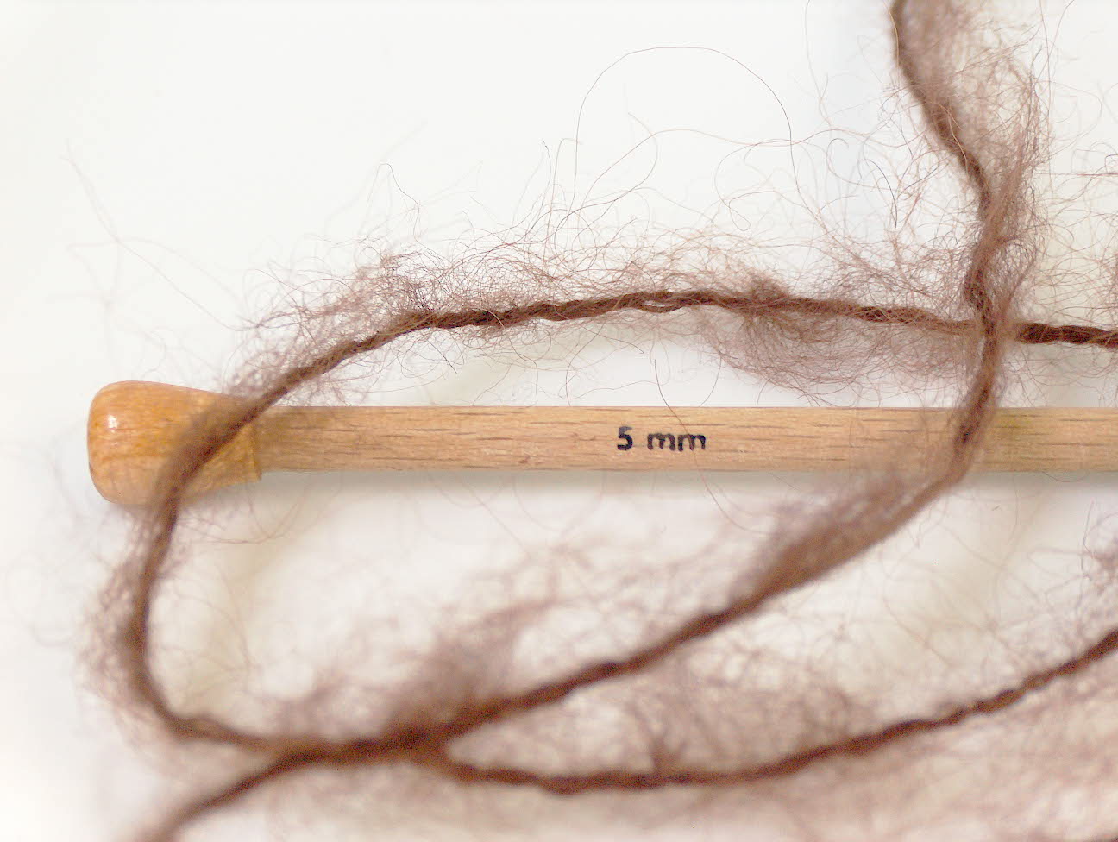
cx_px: 559
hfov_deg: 19.8
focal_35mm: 99
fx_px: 3202
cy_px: 421
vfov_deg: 15.0
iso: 200
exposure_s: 1/22.7
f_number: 2.9
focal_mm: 20.29
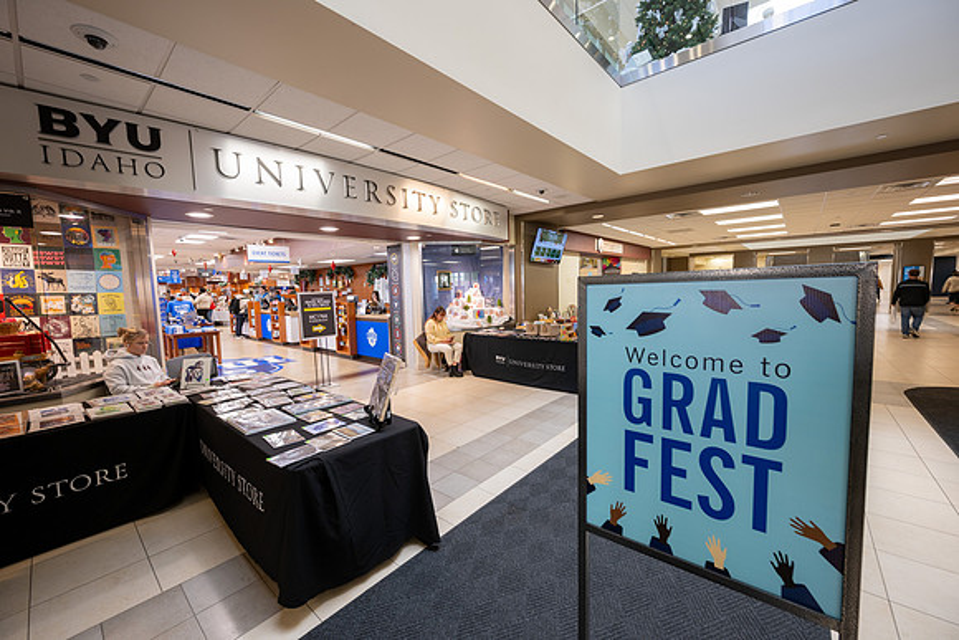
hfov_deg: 104.2
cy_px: 320
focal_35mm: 14
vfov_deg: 81.2
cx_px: 480
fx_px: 373
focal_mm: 14
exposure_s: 1/8
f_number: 8
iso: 200
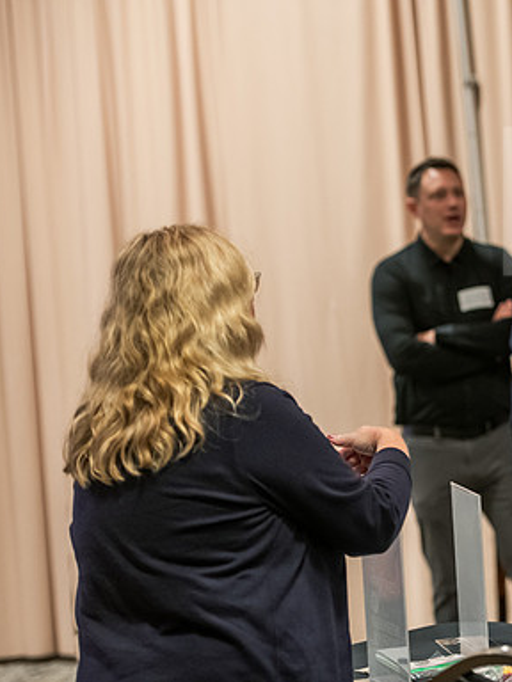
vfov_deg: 15.8
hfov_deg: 11.8
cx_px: 450
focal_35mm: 125
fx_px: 2465
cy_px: 342
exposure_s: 1/200
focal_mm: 86
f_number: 3.2
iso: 2500
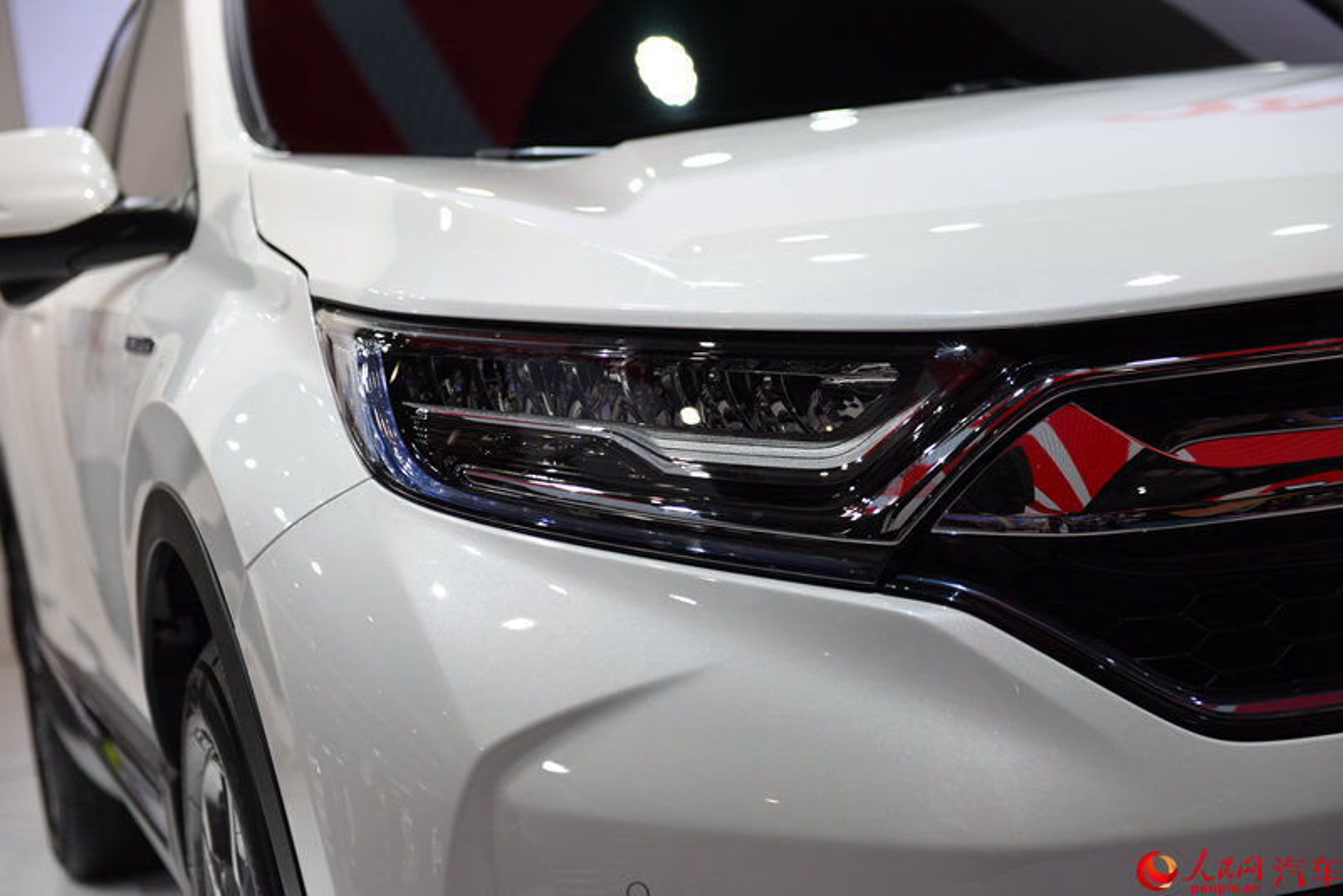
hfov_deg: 28.8
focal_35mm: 70
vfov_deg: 19.5
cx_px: 672
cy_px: 448
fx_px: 2612
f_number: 3.2
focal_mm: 70
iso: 400
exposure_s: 1/800
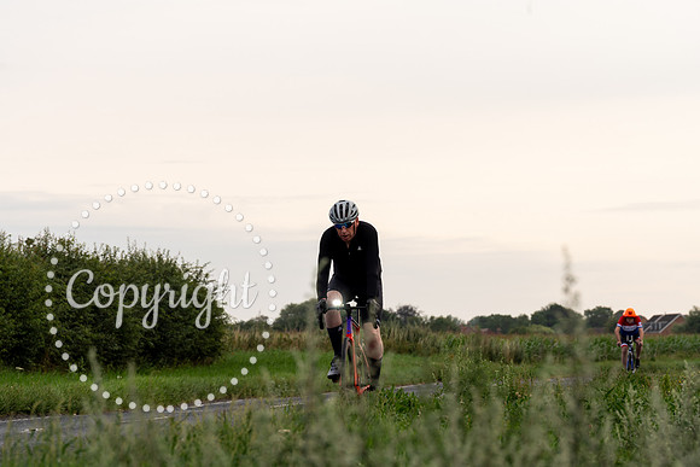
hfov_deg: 11.7
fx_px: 3403
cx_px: 350
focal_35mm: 175
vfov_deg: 7.9
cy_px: 234
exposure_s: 1/200
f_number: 10
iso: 250
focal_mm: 175
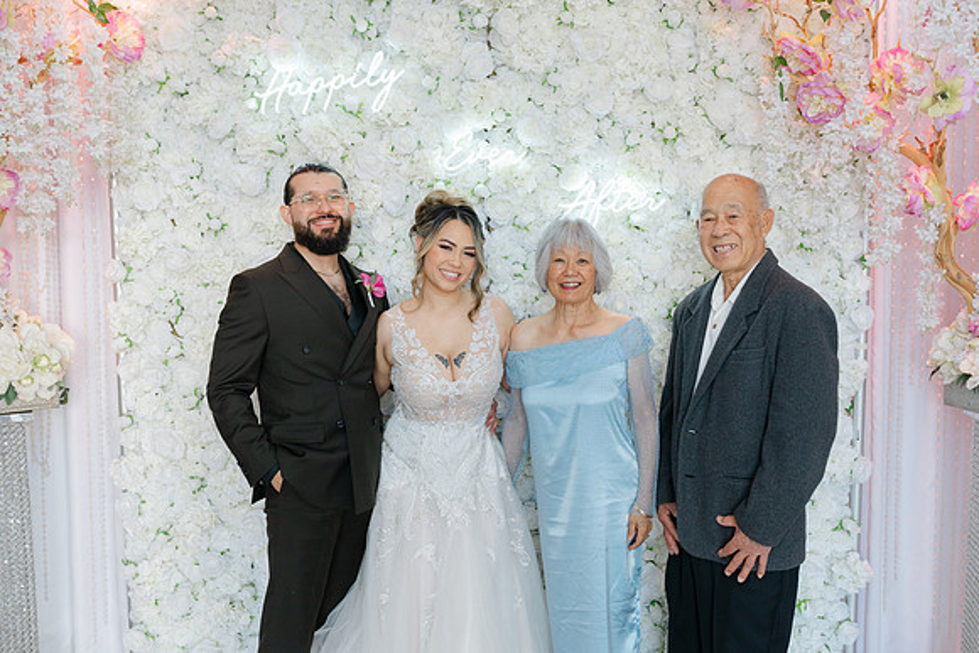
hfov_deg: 54.4
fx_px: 952
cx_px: 490
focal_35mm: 35
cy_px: 326
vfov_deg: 37.9
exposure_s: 1/160
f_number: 4
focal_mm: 35
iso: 400
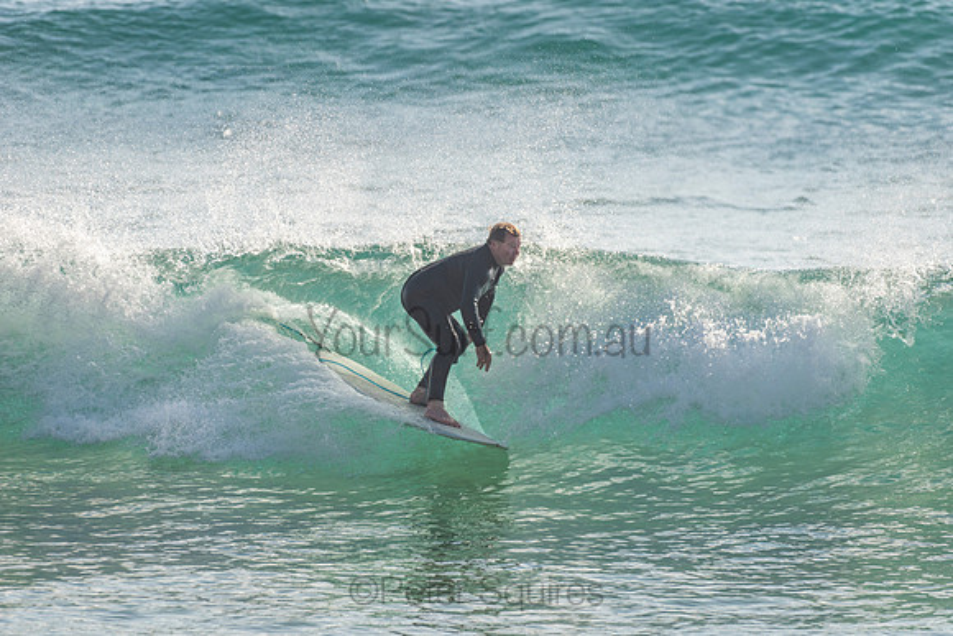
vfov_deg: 2.8
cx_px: 476
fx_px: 13239
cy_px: 318
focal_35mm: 500
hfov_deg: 4.1
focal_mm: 500
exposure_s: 1/2000
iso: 140
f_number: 5.6
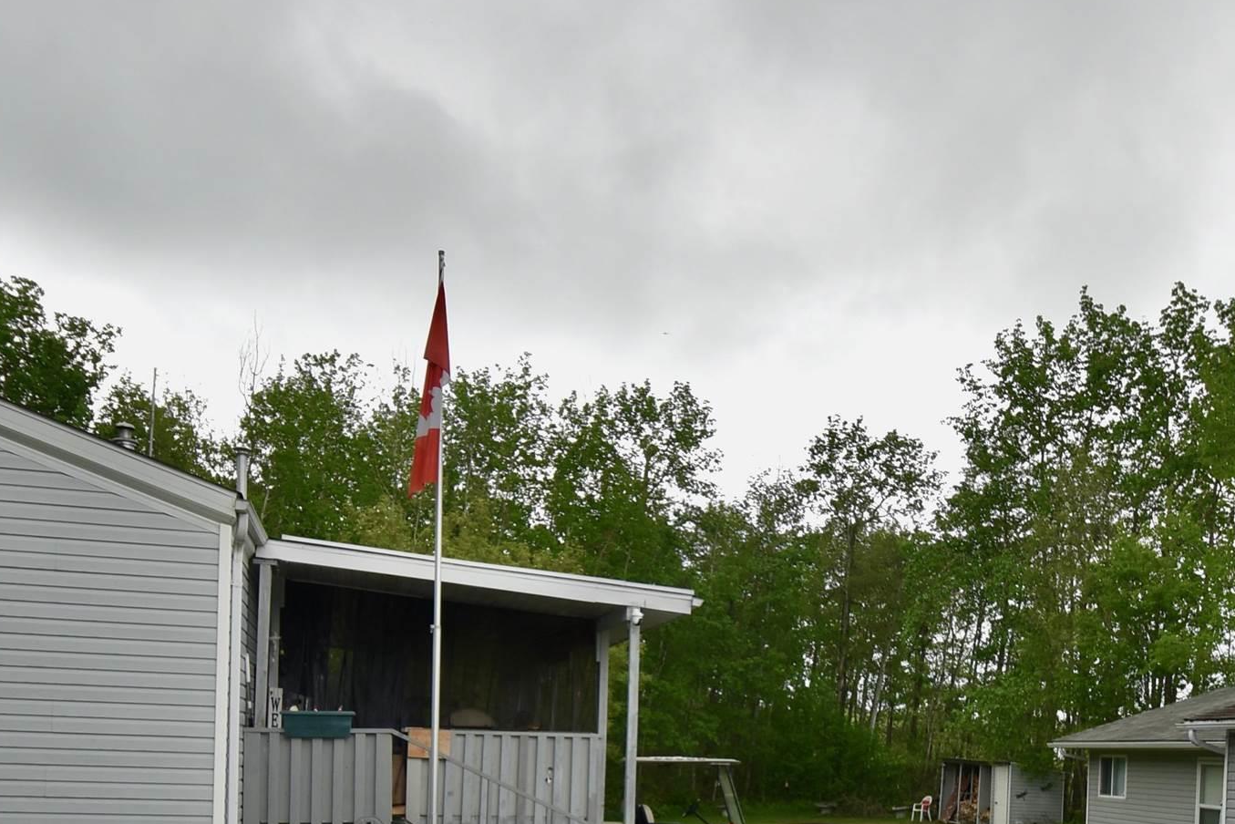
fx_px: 1167
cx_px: 659
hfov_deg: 55.7
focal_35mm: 34
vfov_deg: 36.6
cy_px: 732
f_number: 6.3
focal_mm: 10
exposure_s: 1/160
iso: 100
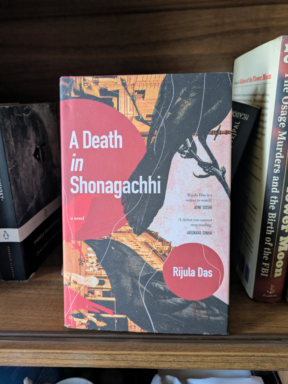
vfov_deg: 69.4
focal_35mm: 25
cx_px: 144
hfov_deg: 54.9
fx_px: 277
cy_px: 192
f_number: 1.89
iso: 613
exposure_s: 1/25
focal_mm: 5.43
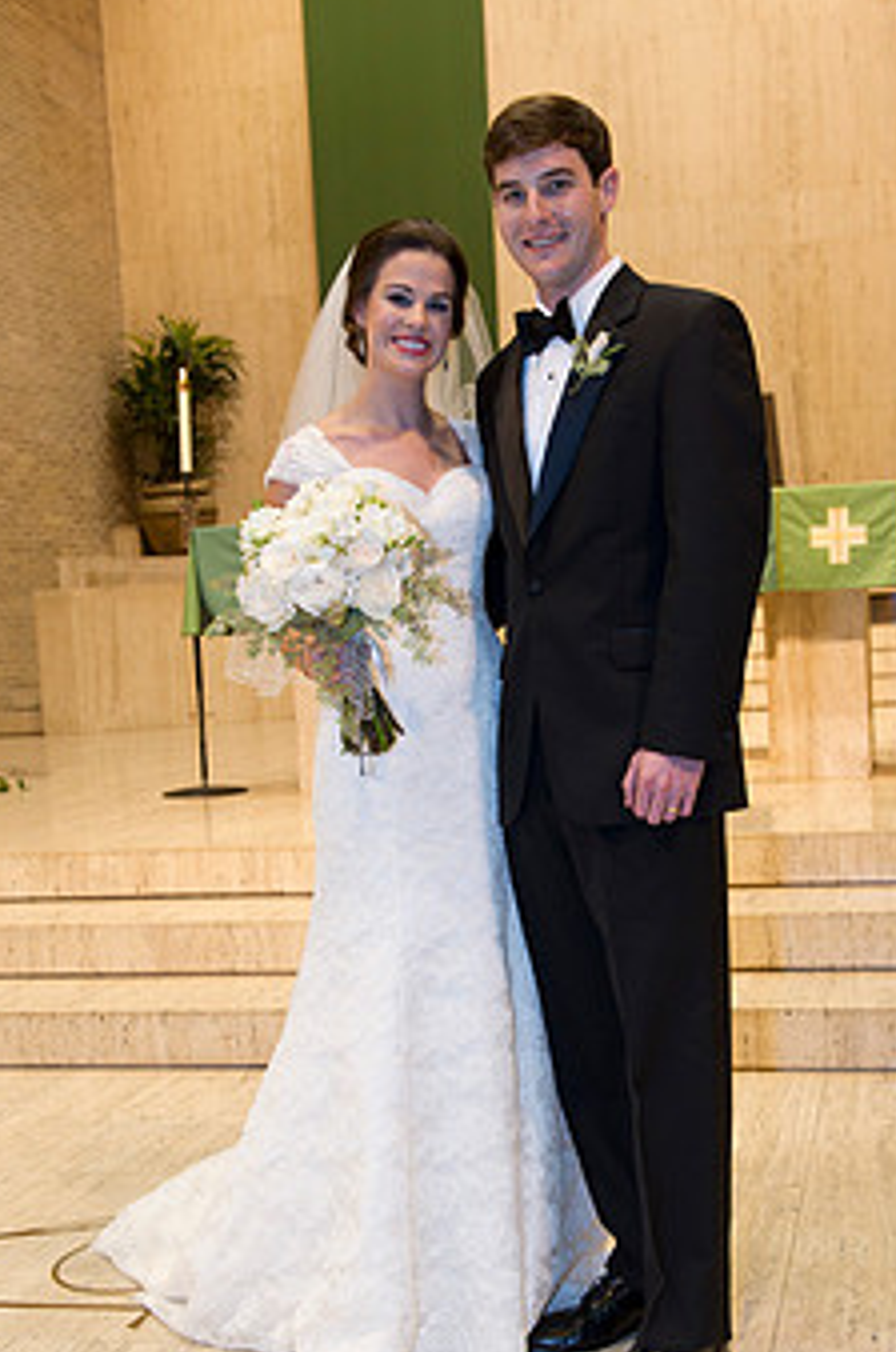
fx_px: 1799
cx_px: 510
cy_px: 760
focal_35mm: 48
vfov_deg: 41.1
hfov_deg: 27.9
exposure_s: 1/60
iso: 1600
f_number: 5
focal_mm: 36
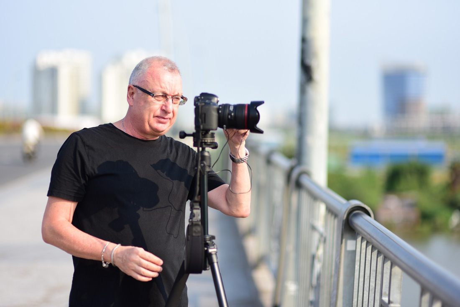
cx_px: 230
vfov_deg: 16.1
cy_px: 154
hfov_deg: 23.9
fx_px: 1086
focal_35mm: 85
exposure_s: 1/3200
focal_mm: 85
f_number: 1.6
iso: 100
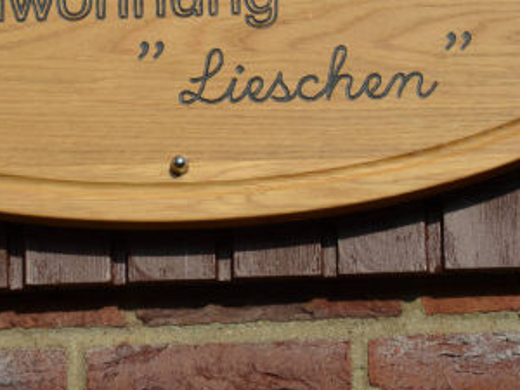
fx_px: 6073
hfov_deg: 4.9
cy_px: 18
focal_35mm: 404
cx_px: 201
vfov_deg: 3.7
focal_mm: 105
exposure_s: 1/800
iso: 100
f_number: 5.6
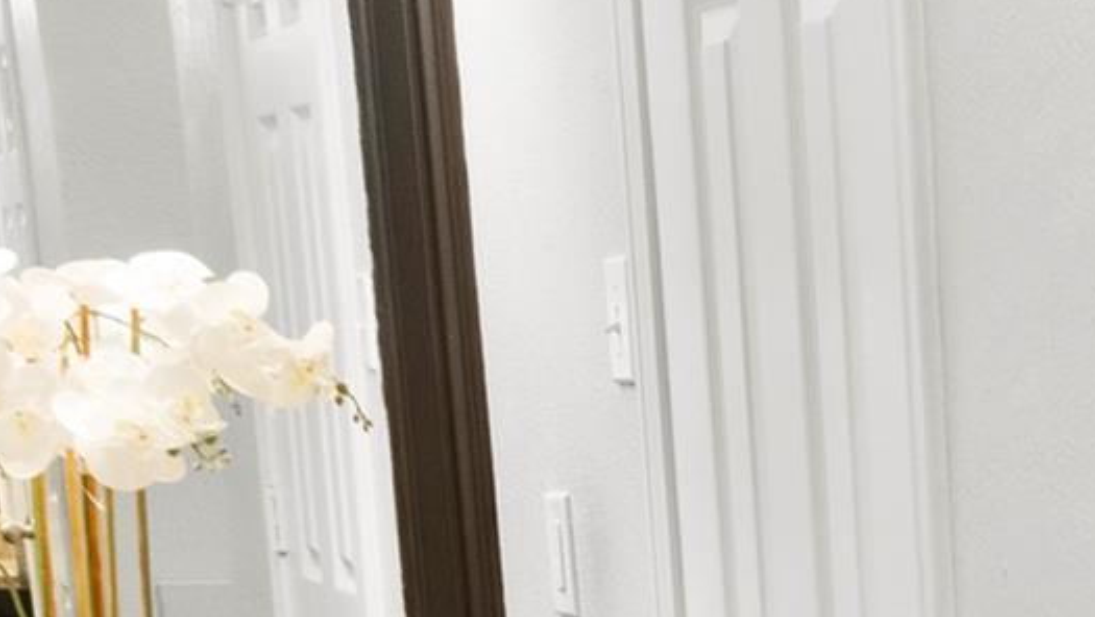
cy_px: 1075
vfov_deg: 11.6
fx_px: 2847
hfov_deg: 17.5
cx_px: 1992
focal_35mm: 98
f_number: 11
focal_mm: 16
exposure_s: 1/6
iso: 1600
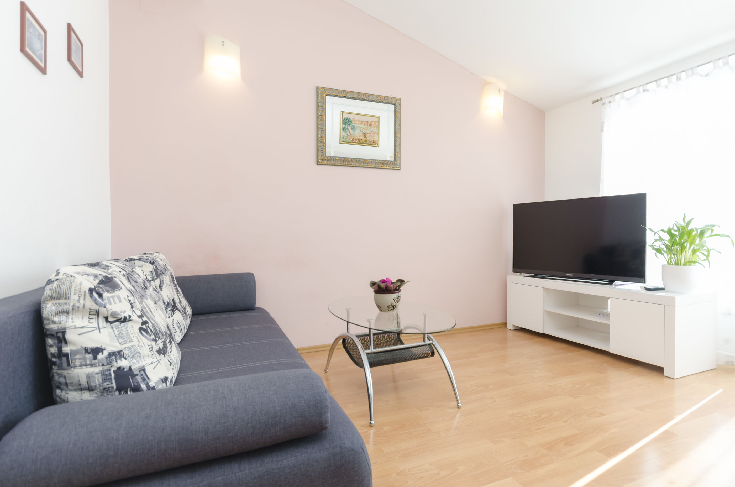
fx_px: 397
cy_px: 244
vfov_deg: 63.0
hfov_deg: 85.5
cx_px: 368
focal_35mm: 20
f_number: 7.1
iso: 400
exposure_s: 1/60
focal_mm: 13
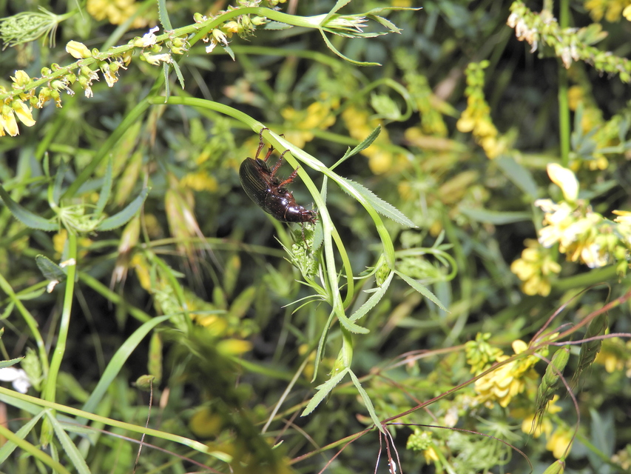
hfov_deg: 27.8
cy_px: 237
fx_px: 1276
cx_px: 316
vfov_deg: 21.0
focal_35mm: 70
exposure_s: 1/400
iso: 100
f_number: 4.5
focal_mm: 12.5
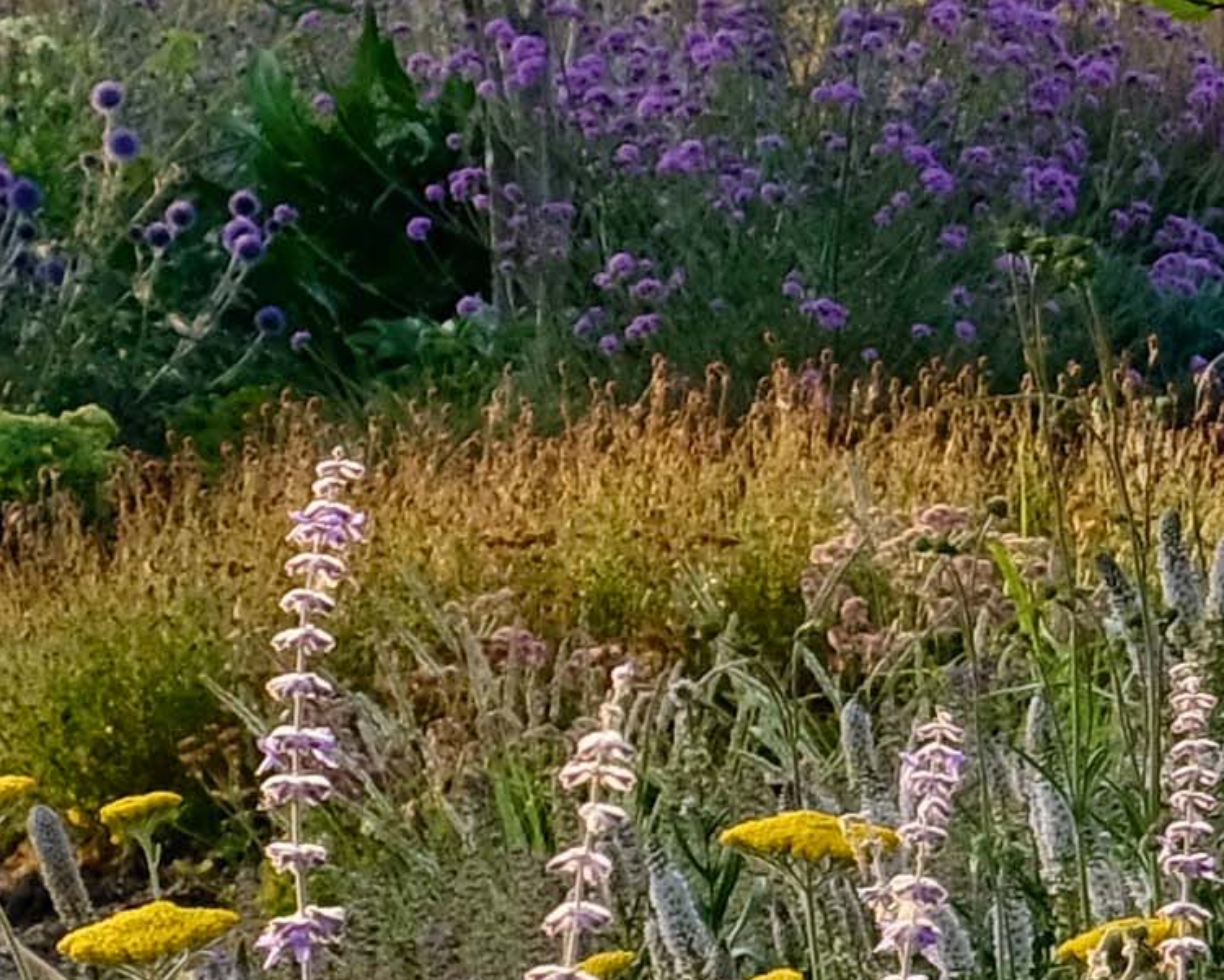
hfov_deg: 5.8
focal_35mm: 315
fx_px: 11413
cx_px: 3193
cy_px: 677
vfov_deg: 4.9
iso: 400
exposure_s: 1/150
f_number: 8
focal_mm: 27.7
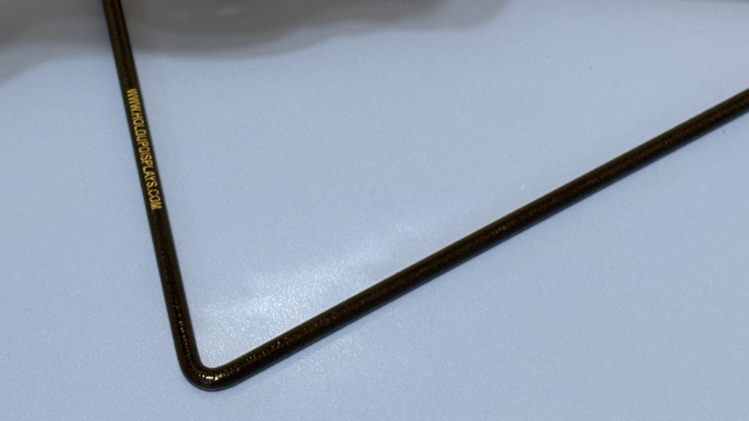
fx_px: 2105
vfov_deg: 11.3
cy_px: -35
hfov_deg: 20.1
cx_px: 267
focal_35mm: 106
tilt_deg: -48.4
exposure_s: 1/40
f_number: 1.6
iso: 125
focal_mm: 5.96
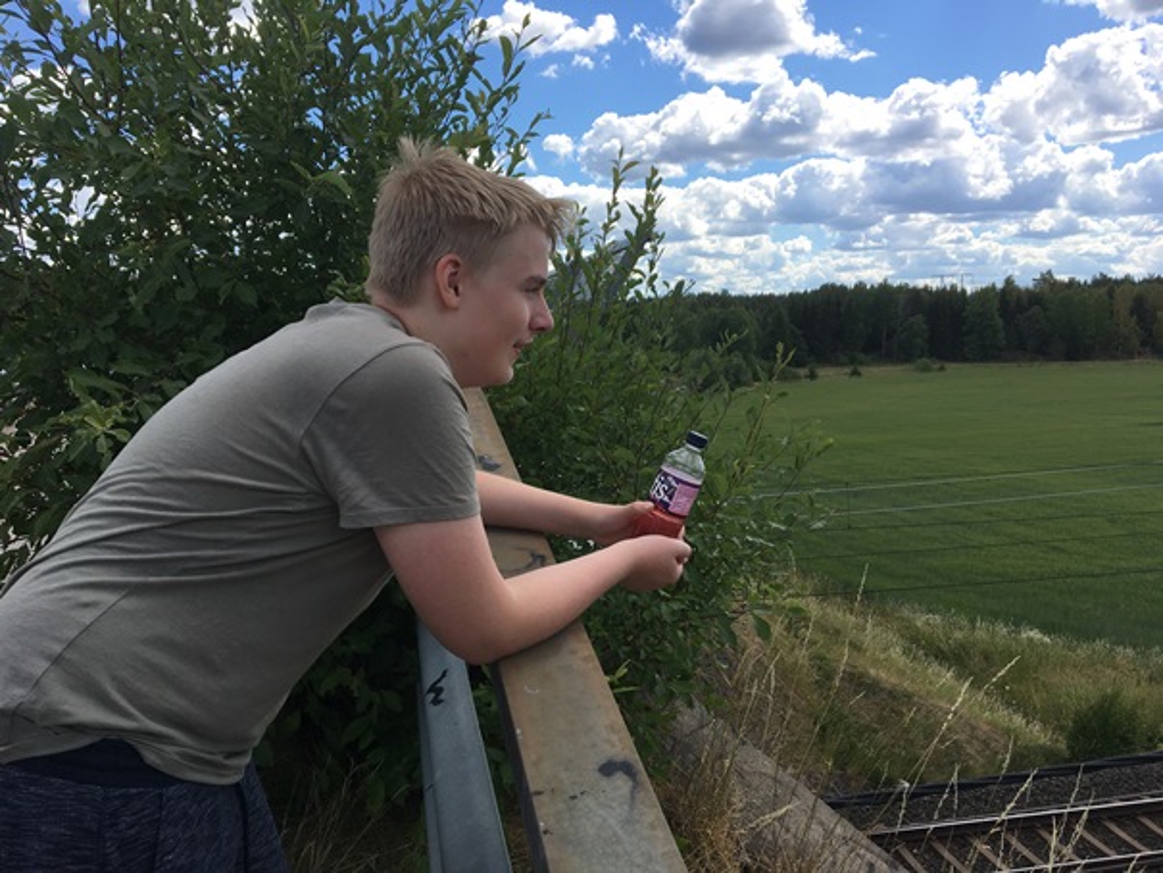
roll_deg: +1.2
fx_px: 975
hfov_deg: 61.6
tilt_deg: -6.8
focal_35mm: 29
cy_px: 436
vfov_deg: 48.2
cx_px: 582
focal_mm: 4.15
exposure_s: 1/1508
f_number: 2.2
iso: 25
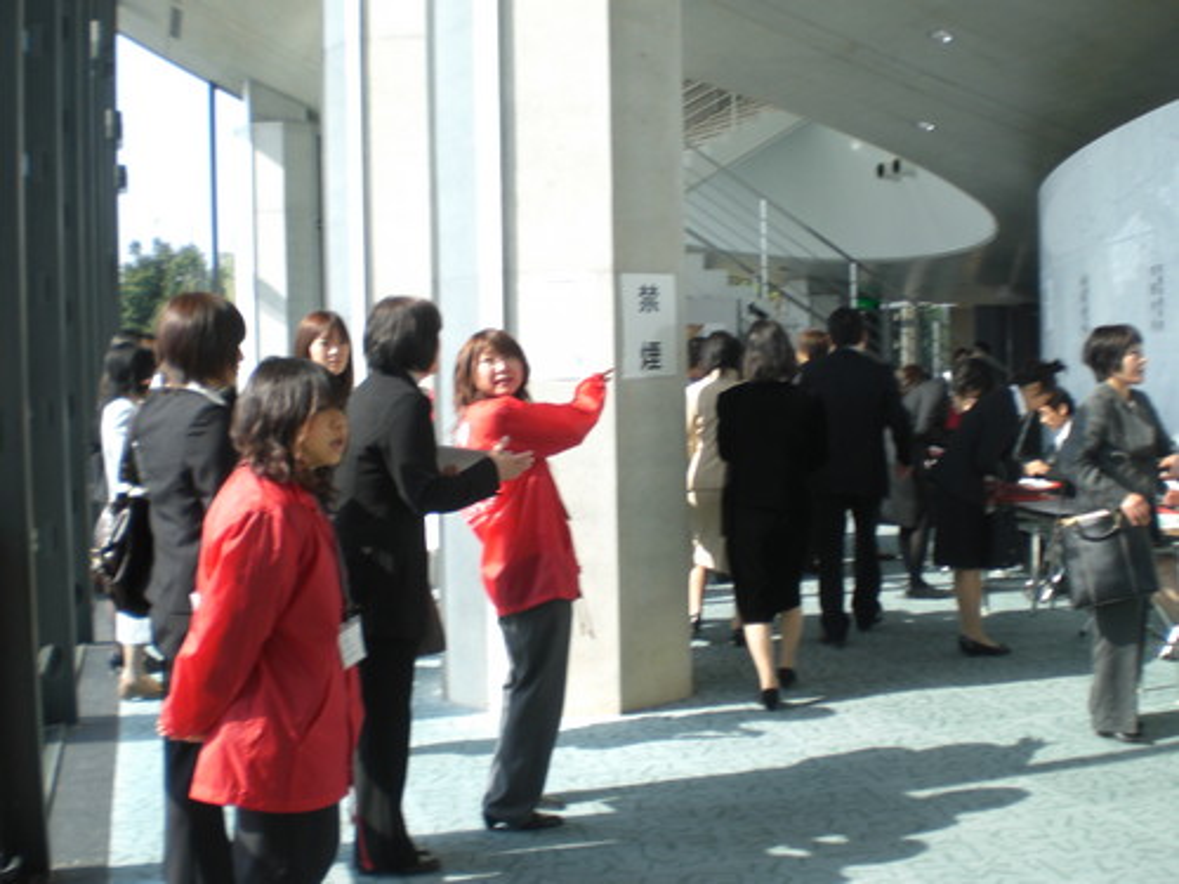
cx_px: 590
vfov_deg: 37.7
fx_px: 1294
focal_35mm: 38
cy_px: 442
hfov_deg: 49.0
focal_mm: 6.3
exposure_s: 1/160
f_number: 3.1
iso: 50
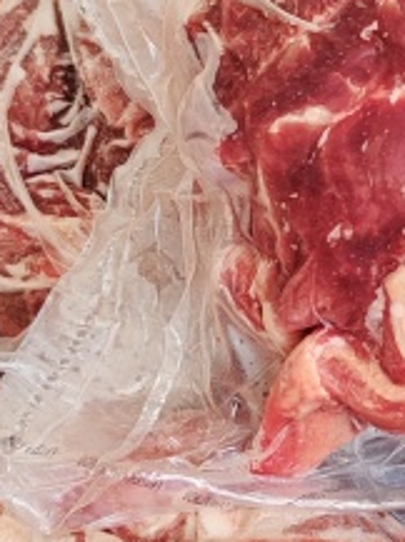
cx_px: 490
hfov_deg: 10.9
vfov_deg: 14.8
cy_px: 206
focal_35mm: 133
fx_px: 2081
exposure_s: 1/100
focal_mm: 6.14
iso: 1000
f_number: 1.8
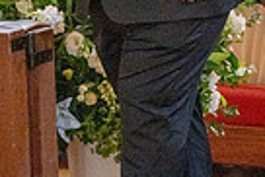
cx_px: 392
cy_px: -88
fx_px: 2756
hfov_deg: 5.5
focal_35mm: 374
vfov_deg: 3.7
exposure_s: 1/320
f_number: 3.2
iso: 1250
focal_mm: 88
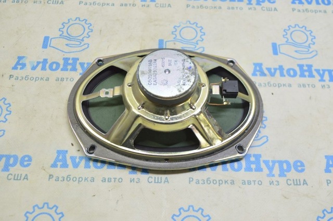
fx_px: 360
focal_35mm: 39
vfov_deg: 34.1
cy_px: 110
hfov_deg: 49.6
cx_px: 166
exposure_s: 1/20
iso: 400
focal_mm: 26
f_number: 5.6
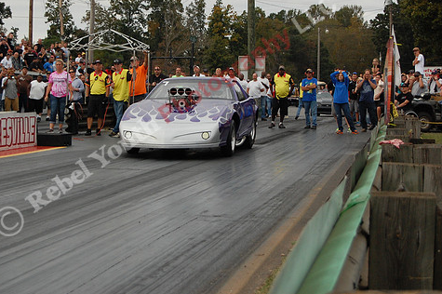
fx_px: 1080
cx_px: 175
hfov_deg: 23.1
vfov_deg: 15.5
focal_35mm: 88
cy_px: 115
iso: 640
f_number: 5.6
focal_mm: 48
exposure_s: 1/500
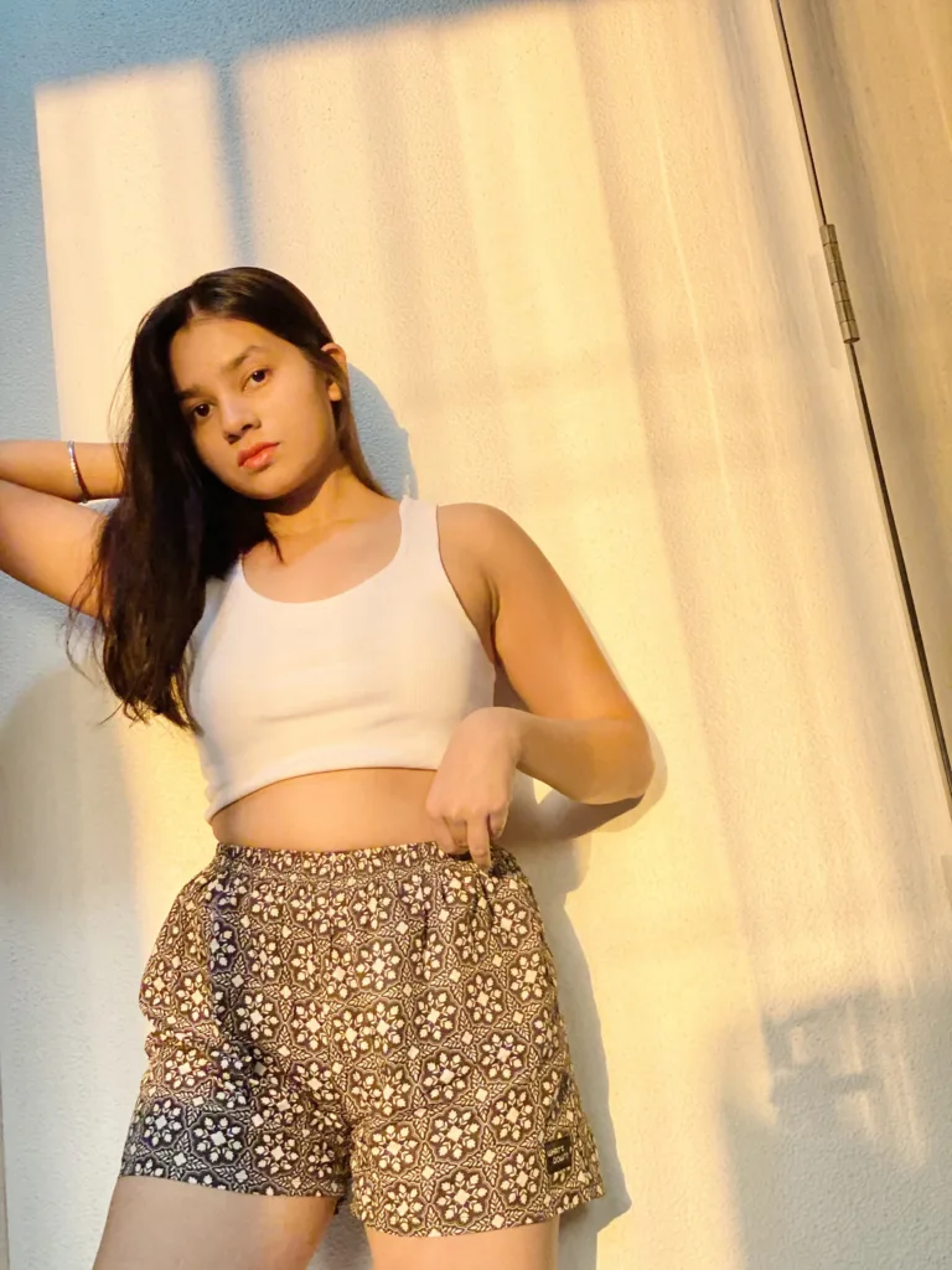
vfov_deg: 36.8
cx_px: 476
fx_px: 1907
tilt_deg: +19.0
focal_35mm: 52
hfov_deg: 28.0
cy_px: 635
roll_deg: +7.8
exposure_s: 1/122
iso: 80
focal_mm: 6
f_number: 2
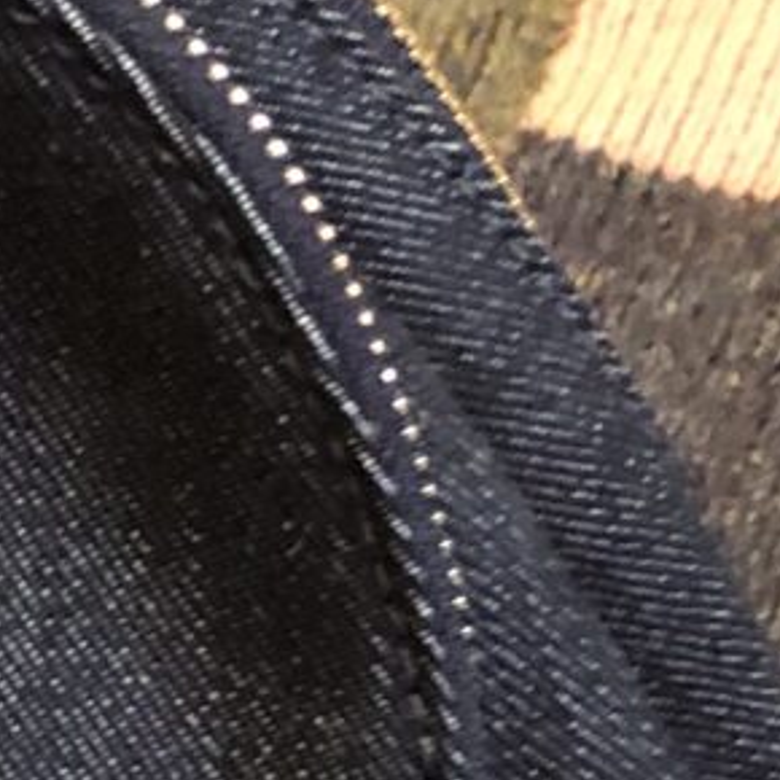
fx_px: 4461
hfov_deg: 9.2
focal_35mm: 175
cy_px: 1189
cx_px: -968
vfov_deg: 9.7
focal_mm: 3.99
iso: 80
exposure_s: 1/5
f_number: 1.8
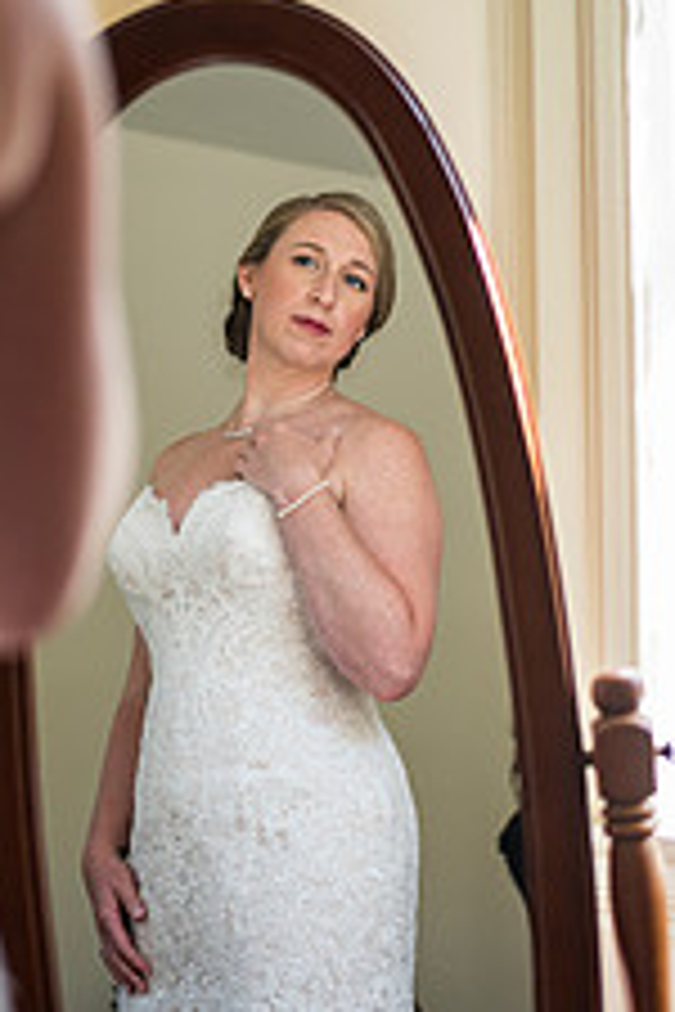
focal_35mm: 100
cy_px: 234
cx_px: 189
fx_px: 2812
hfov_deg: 13.6
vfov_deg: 20.2
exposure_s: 1/1000
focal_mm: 50
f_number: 2.2
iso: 640
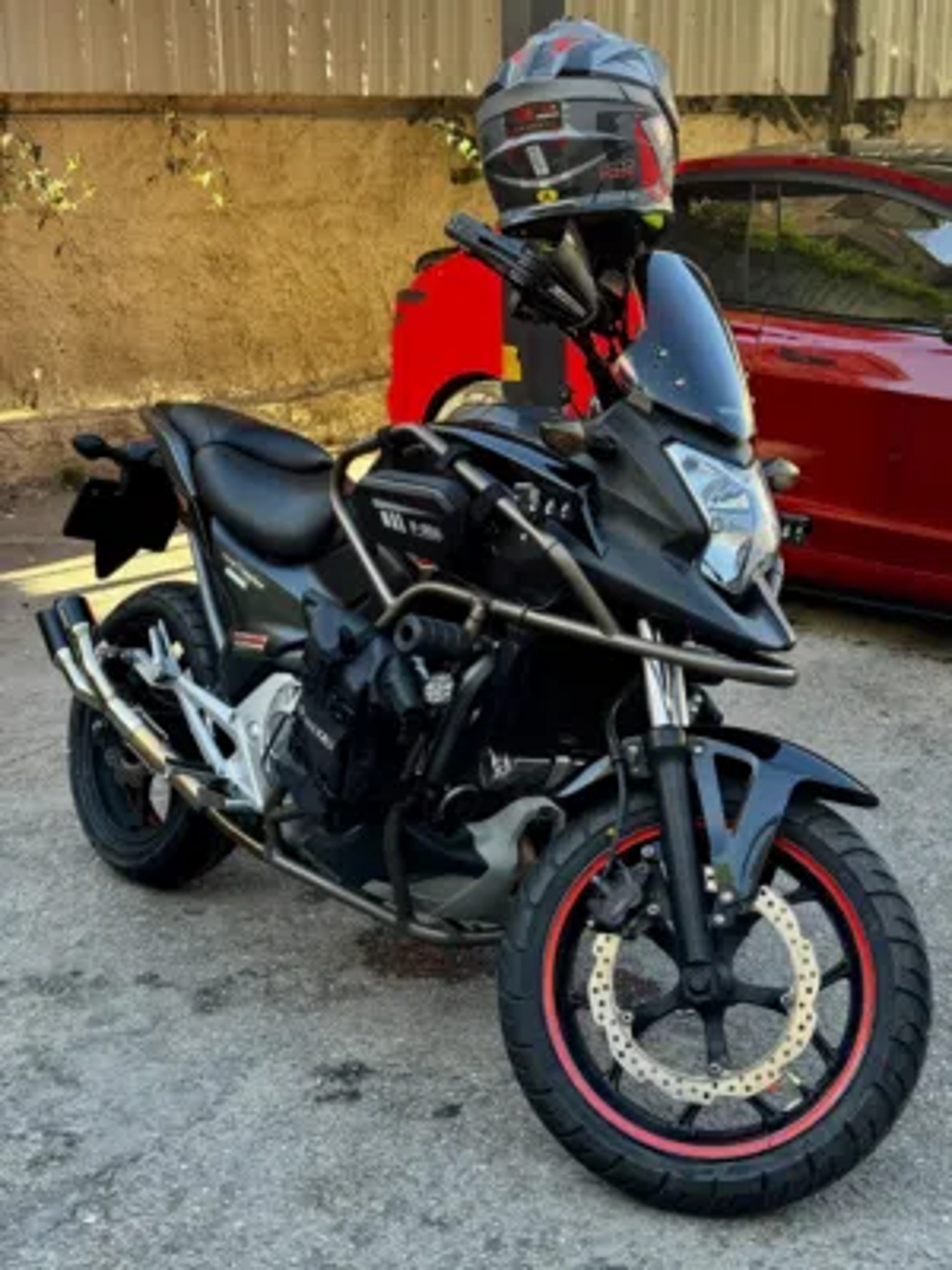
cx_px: 476
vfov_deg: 39.7
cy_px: 635
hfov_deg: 30.3
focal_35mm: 48
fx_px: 1760
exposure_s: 1/167
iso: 50
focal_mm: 6.76
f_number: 1.78
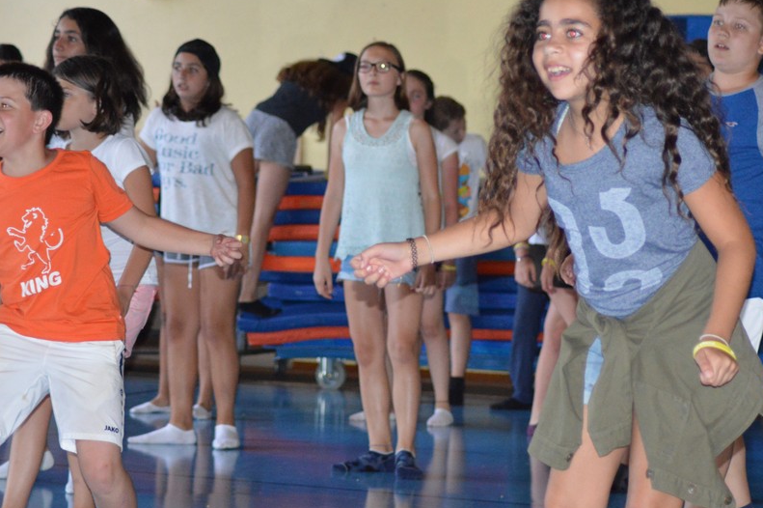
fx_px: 2880
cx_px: 493
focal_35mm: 136
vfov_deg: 10.1
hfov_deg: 15.1
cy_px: 224
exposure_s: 1/200
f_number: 4
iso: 2800
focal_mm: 70
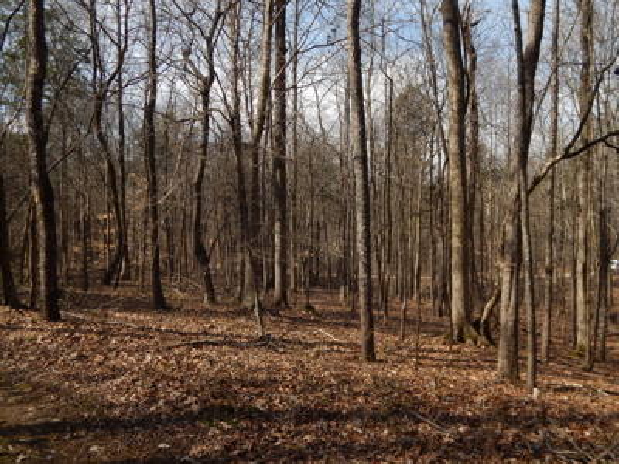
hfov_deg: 58.4
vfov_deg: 45.4
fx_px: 554
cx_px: 310
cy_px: 232
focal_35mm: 31
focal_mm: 5.6
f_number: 3.2
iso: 200
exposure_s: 1/1250
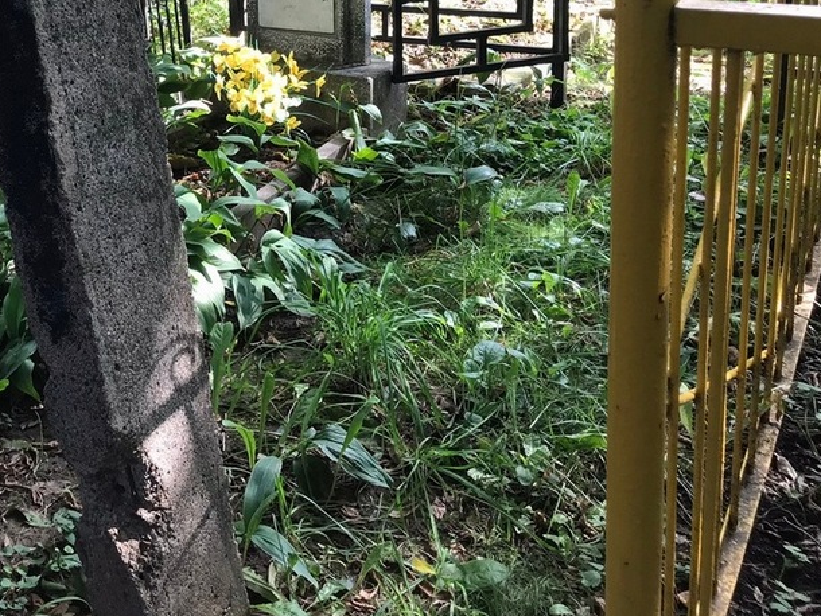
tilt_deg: -18.1
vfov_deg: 30.0
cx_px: 172
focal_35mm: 47
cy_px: 106
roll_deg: +4.8
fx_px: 1115
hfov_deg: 39.0
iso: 25
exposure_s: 1/100
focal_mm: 3.99
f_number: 1.8
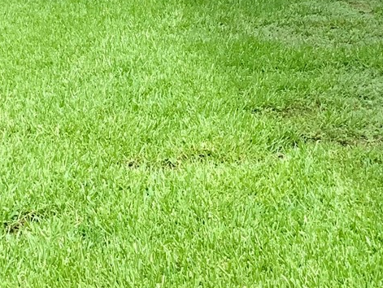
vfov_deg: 11.7
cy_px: 46
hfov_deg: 15.6
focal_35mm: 126
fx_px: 1395
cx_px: 226
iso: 16
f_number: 1.8
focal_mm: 3
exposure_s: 1/613
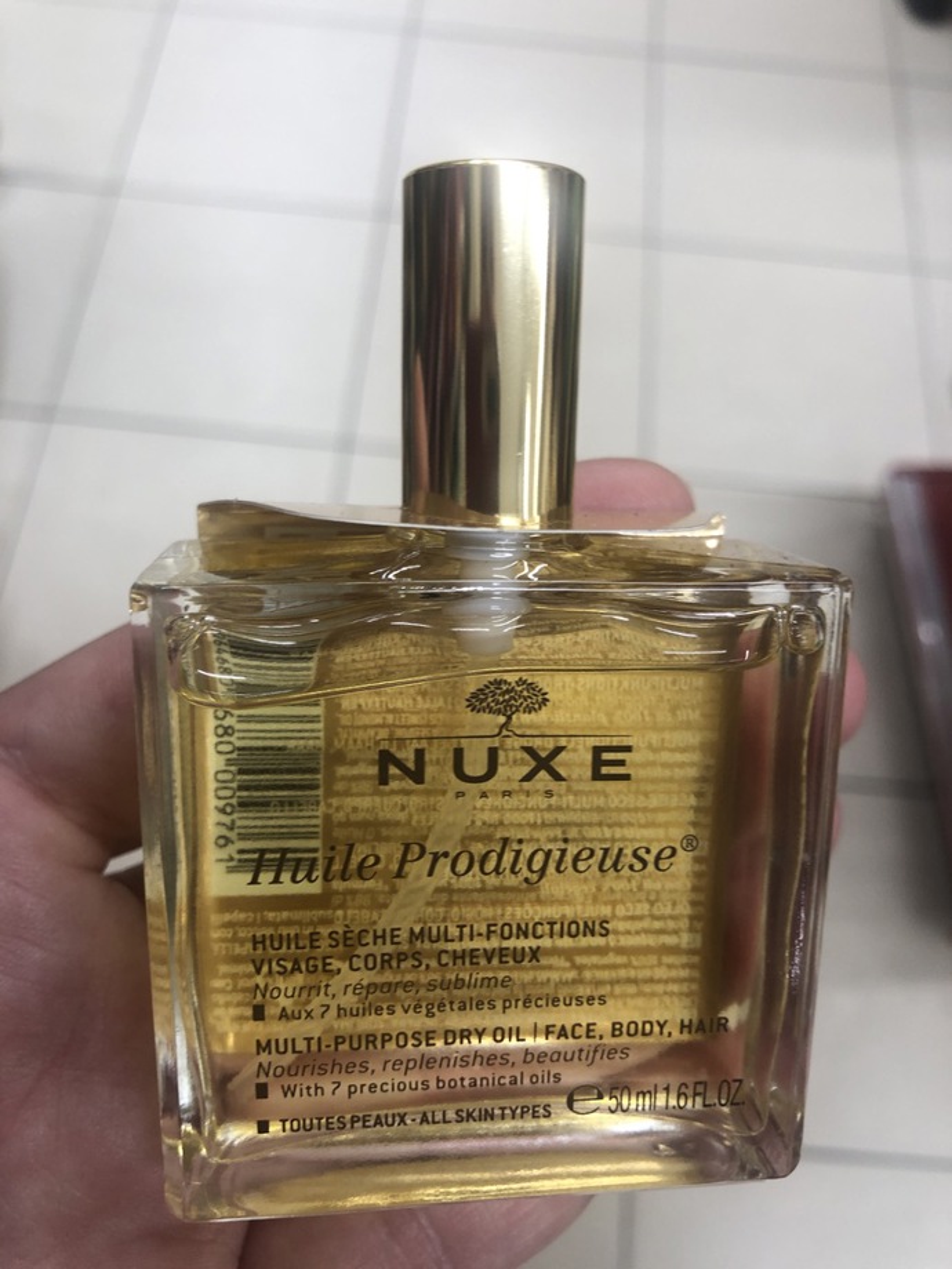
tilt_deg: -66.8
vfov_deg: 63.4
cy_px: 634
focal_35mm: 28
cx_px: 476
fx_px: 1027
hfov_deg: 49.7
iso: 25
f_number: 1.8
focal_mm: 3.99
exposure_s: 1/50
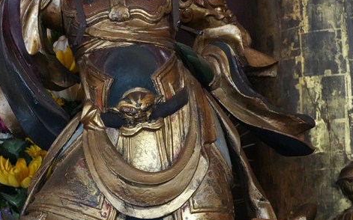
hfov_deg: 20.4
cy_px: 123
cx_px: 128
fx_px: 981
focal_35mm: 102
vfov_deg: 12.8
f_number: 11
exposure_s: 1/20
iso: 12800
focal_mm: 46
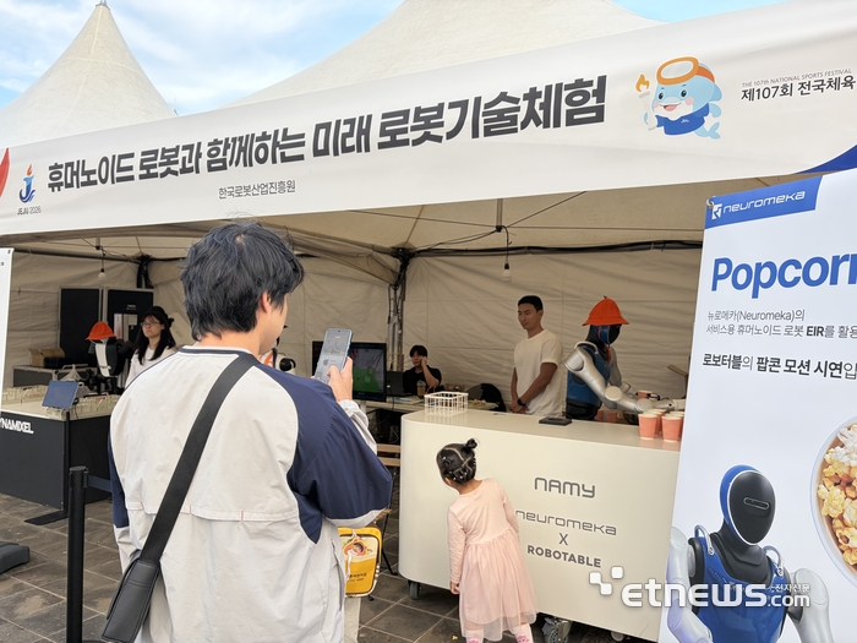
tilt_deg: -0.5
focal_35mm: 26
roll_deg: -0.1
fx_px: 644
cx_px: 428
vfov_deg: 53.1
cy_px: 322
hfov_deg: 67.3
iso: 50
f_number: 1.6
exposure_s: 1/392
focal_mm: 5.96
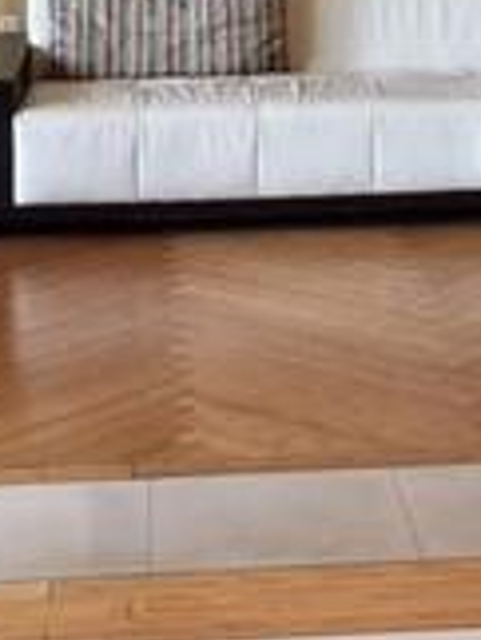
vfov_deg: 16.4
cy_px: -119
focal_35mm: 115
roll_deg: +0.1
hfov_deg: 12.8
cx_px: 386
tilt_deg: -3.4
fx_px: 2128
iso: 50
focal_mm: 4.15
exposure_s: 1/15
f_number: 2.2
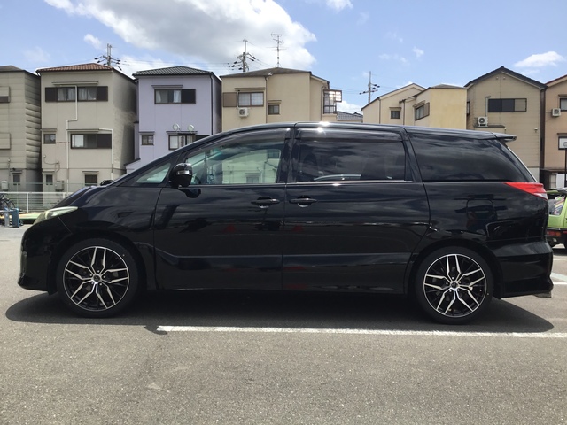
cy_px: 212
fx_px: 508
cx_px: 284
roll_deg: +0.2
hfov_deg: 58.4
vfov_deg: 45.4
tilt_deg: -1.6
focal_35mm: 31
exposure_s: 1/1314
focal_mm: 3.3
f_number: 2.4
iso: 25
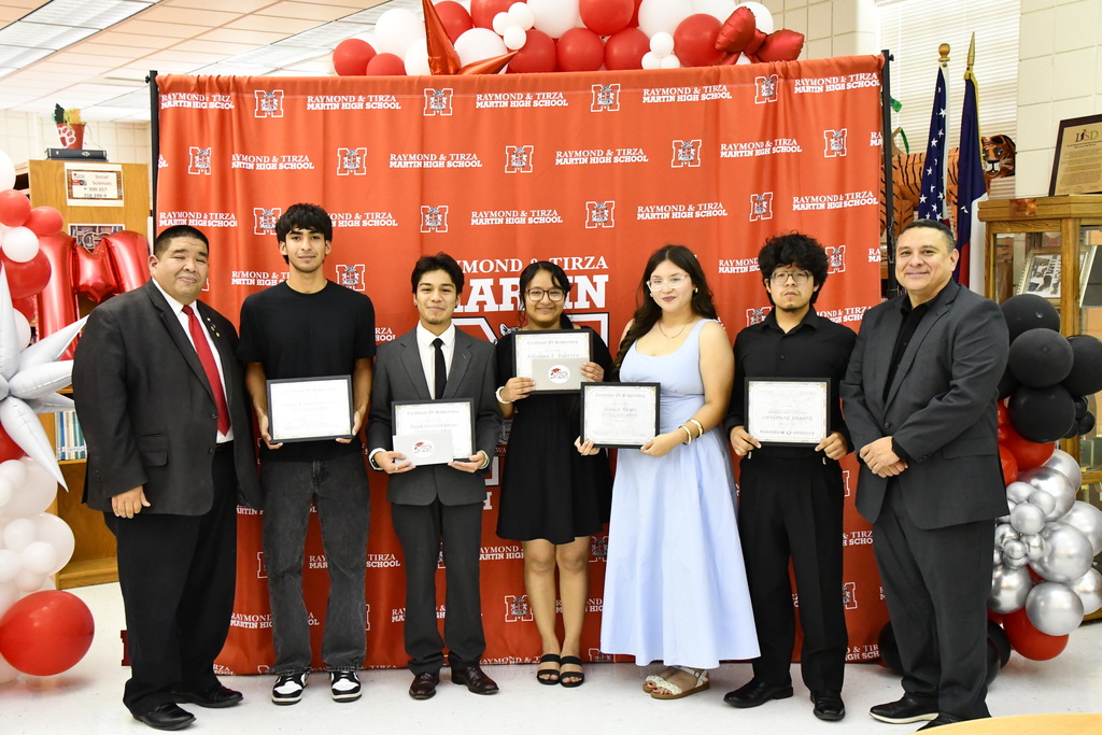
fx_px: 1469
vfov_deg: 28.1
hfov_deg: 41.1
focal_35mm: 48
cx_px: 551
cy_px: 368
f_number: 6.3
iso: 5000
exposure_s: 1/160
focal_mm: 32
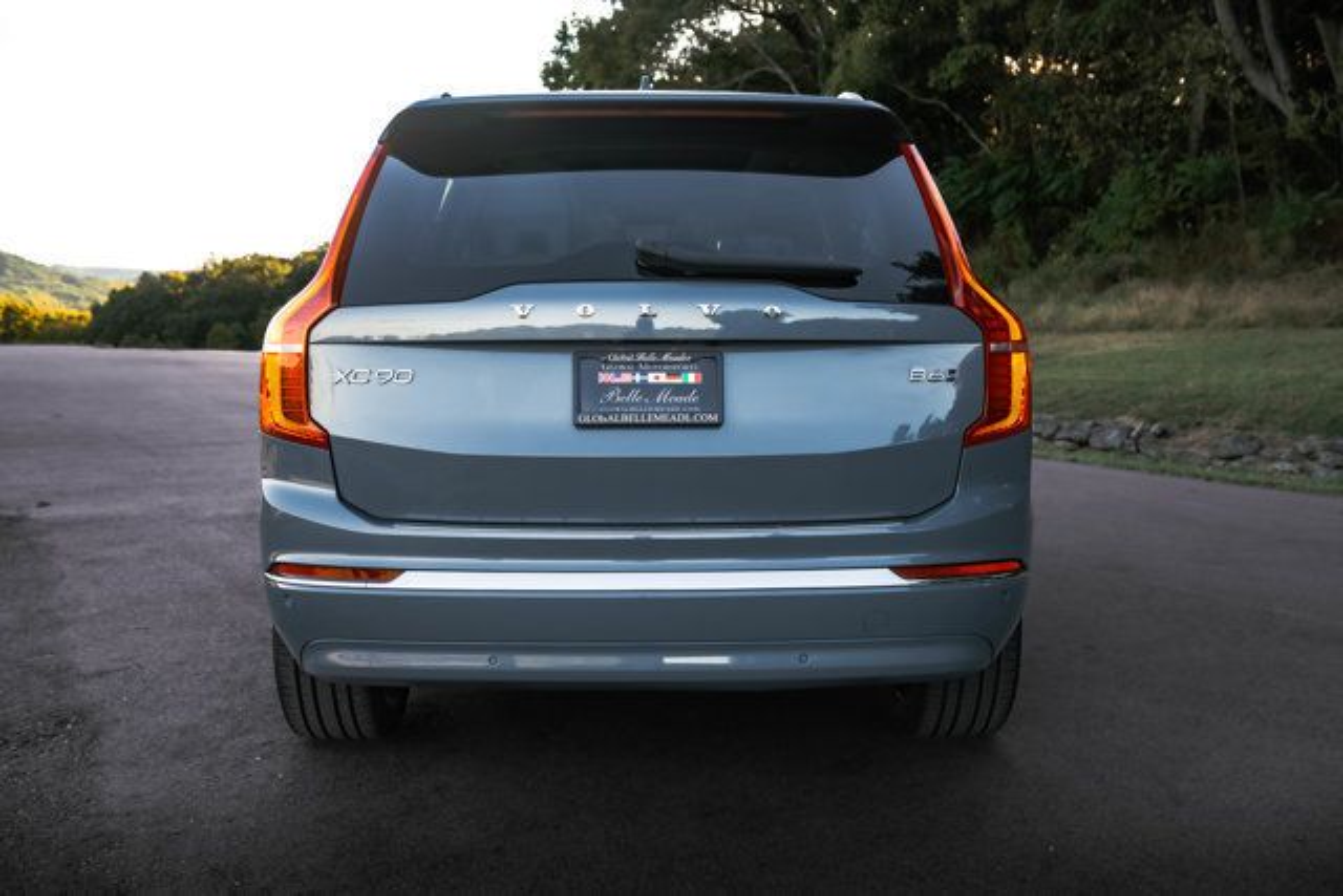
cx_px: 672
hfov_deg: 50.7
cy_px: 448
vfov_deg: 35.1
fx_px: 1418
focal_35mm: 38
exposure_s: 1/400
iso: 800
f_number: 5.6
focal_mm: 38
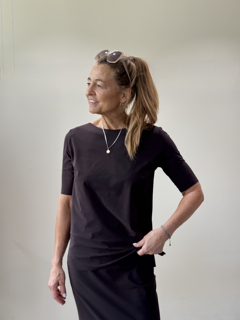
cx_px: 120
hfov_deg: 30.3
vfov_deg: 39.7
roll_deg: +0.2
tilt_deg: -4.4
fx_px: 444
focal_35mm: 48
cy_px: 160
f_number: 1.78
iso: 64
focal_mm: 6.76
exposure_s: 1/121
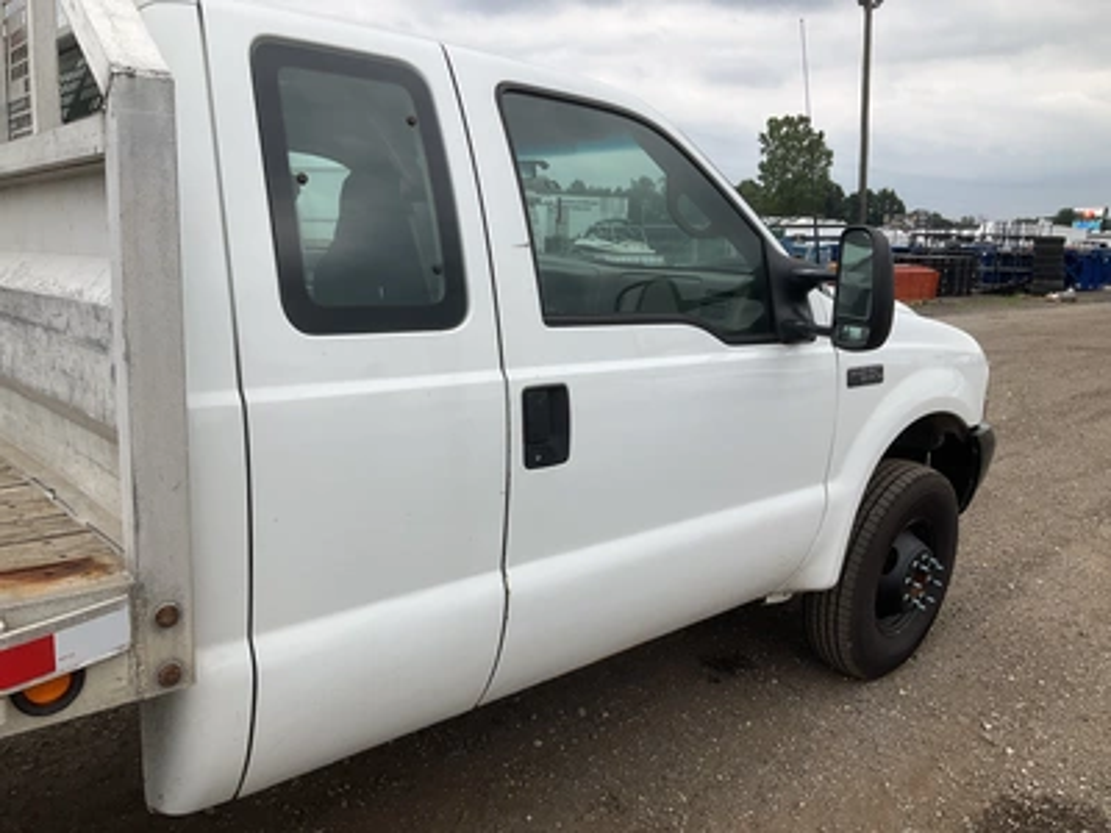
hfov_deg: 61.7
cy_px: 416
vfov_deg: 48.2
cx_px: 556
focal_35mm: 29
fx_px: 931
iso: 25
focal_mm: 3
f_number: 1.8
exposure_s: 1/898
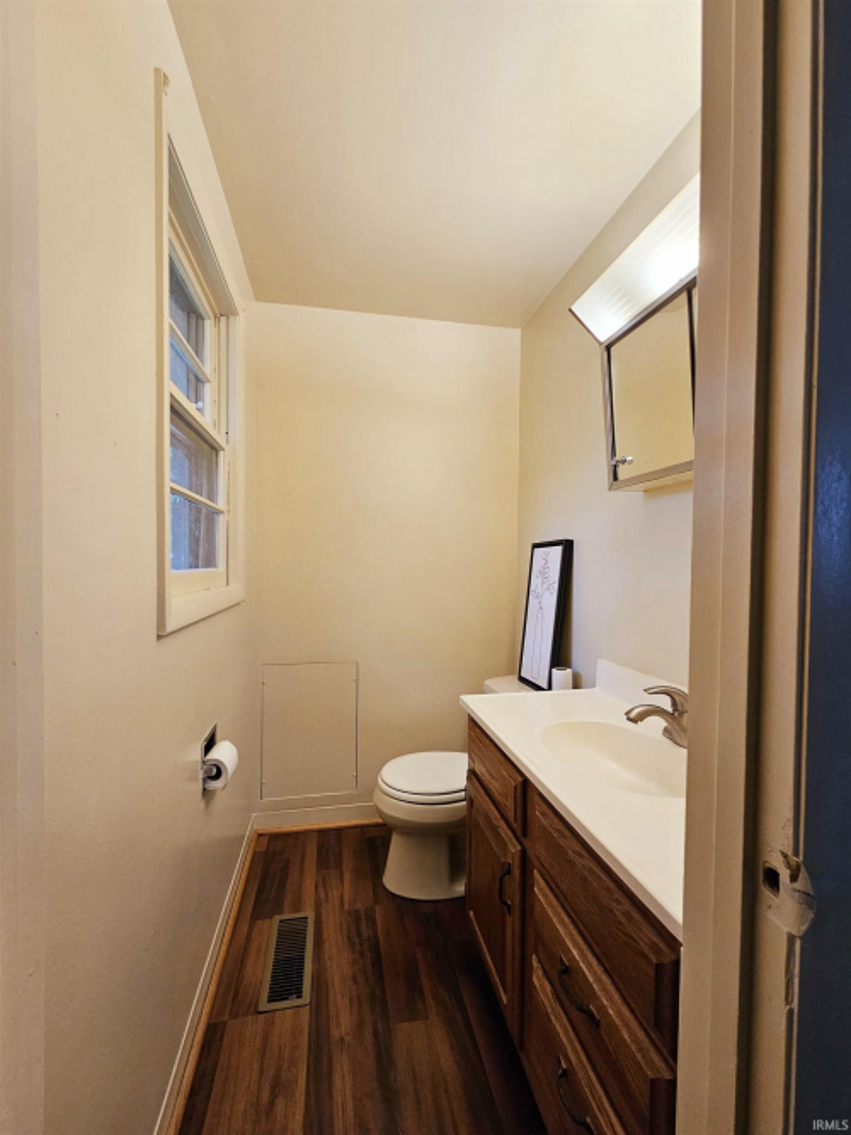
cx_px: 426
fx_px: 426
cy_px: 568
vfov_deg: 106.2
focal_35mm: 13
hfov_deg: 89.9
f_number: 2.2
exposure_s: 1/60.2
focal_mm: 2.2
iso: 80
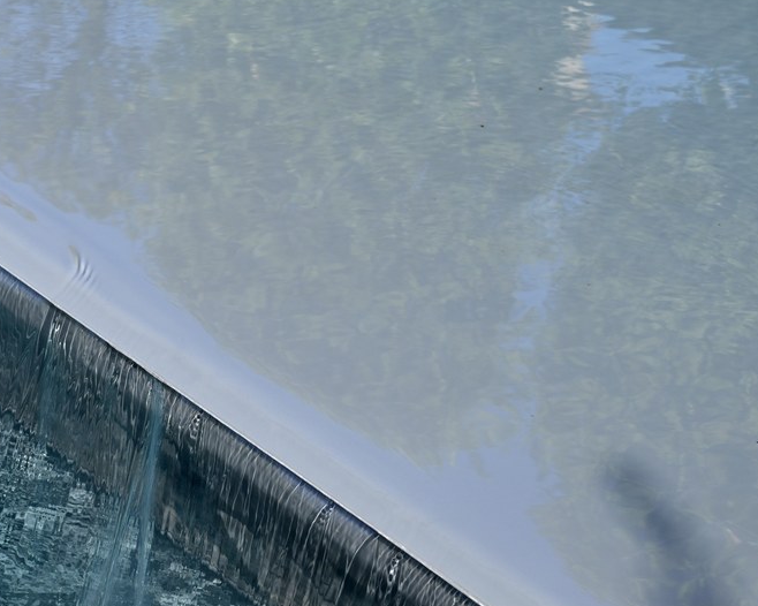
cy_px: 204
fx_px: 3162
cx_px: -6
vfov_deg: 10.9
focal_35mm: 141
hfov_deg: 13.5
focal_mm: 61
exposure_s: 1/640
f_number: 6.3
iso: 100
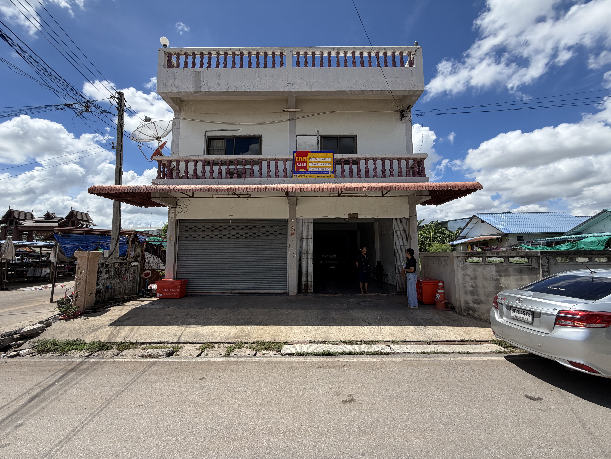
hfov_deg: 102.1
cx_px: 306
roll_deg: +0.2
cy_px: 230
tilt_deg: +6.4
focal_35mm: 14
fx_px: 247
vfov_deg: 85.7
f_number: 2.2
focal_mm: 2.22
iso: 25
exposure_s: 1/770
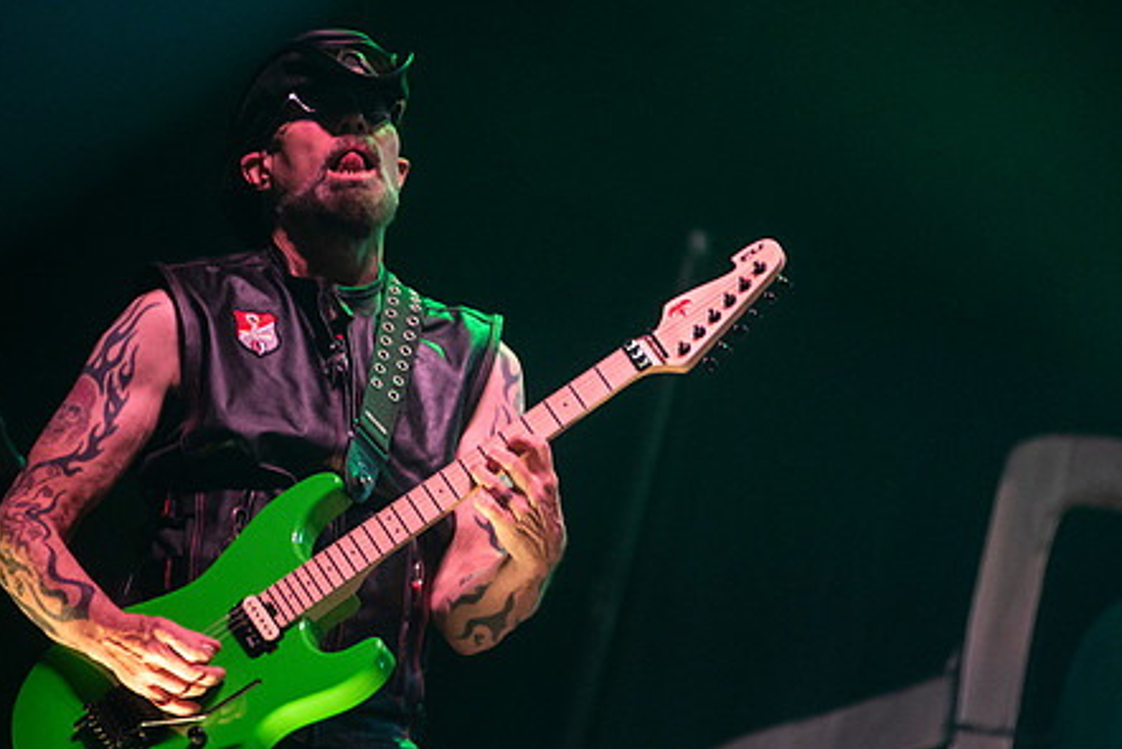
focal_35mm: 337
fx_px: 10506
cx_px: 493
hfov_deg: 6.1
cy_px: 352
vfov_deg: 4.1
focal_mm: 200
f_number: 3.2
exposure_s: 1/320
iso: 2500
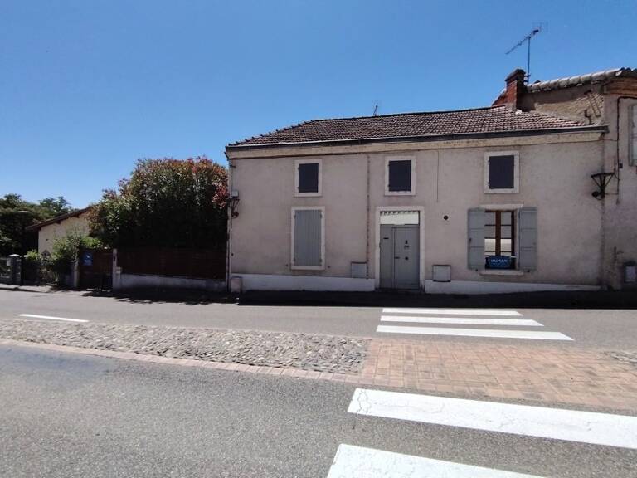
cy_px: 239
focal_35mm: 17
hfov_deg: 91.0
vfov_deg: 74.7
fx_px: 313
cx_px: 318
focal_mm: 1.43
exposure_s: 1/1854
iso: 100
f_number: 2.2
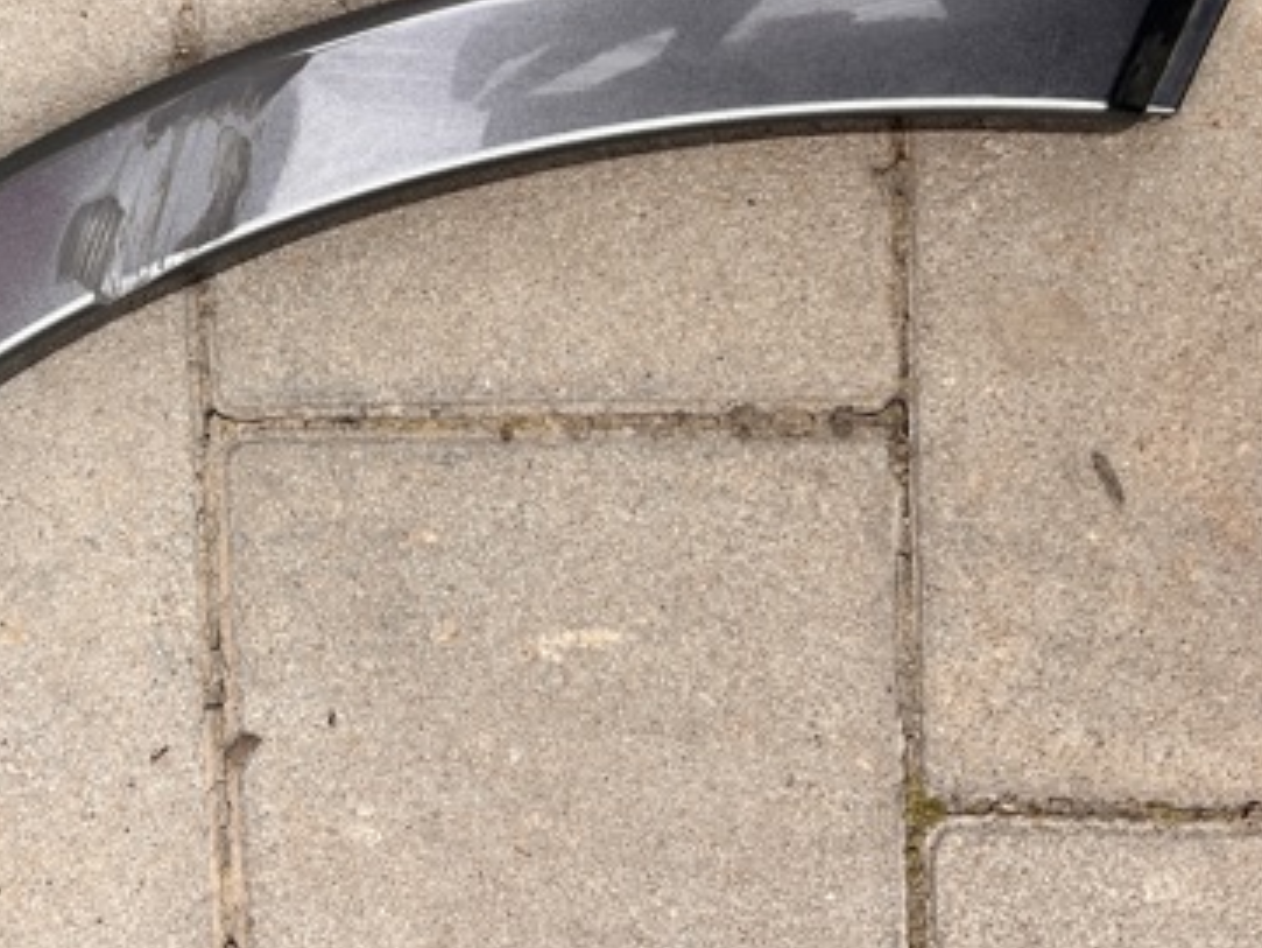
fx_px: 1678
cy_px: 194
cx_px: 304
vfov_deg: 30.8
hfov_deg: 40.0
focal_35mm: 46
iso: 50
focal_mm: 5.7
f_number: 1.5
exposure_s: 1/866
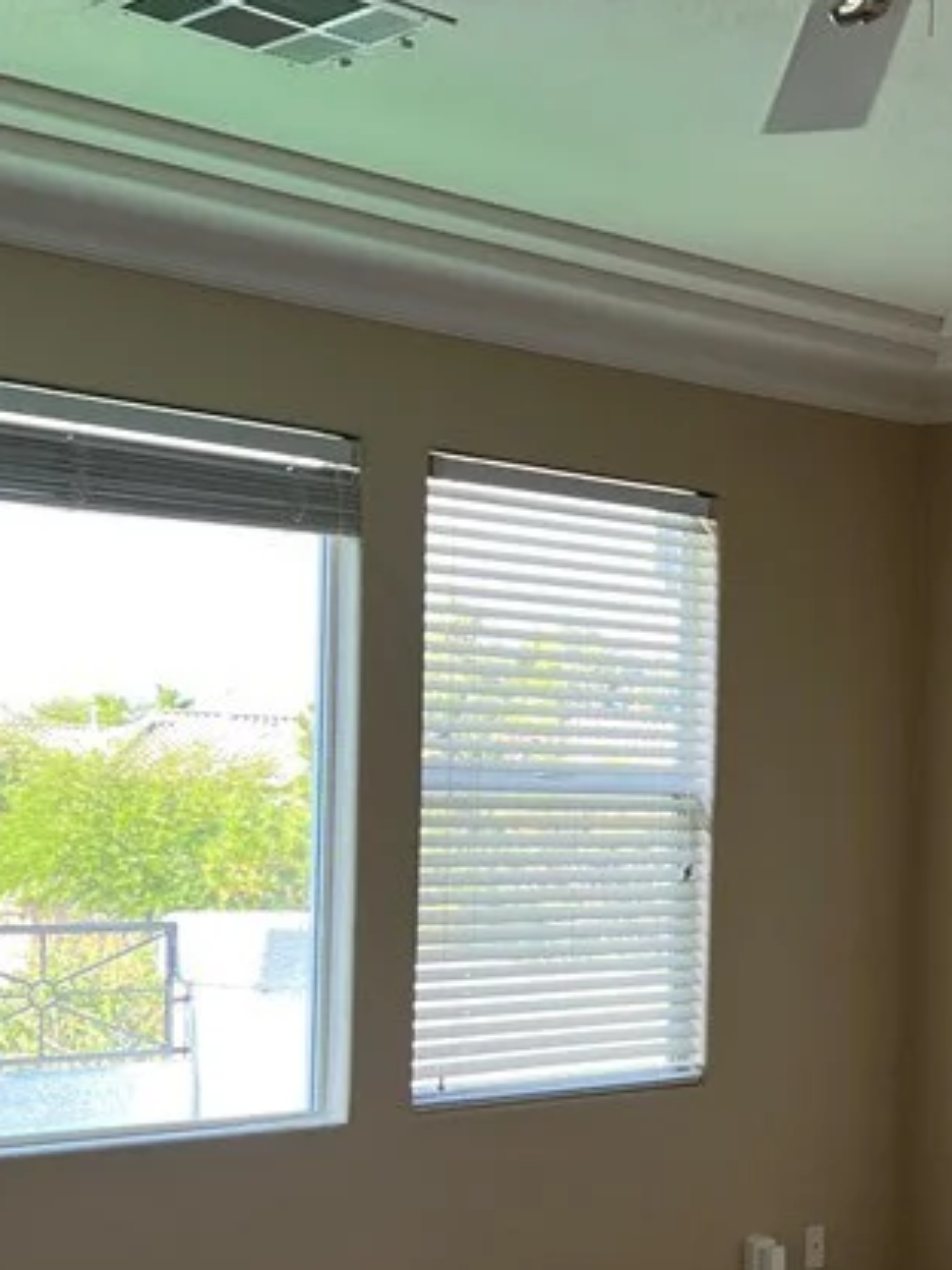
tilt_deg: +1.9
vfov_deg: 30.0
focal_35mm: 64
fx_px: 2347
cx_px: 885
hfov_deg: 22.3
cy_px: 867
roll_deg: -2.2
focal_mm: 5.7
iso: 64
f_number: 1.5
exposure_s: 1/162
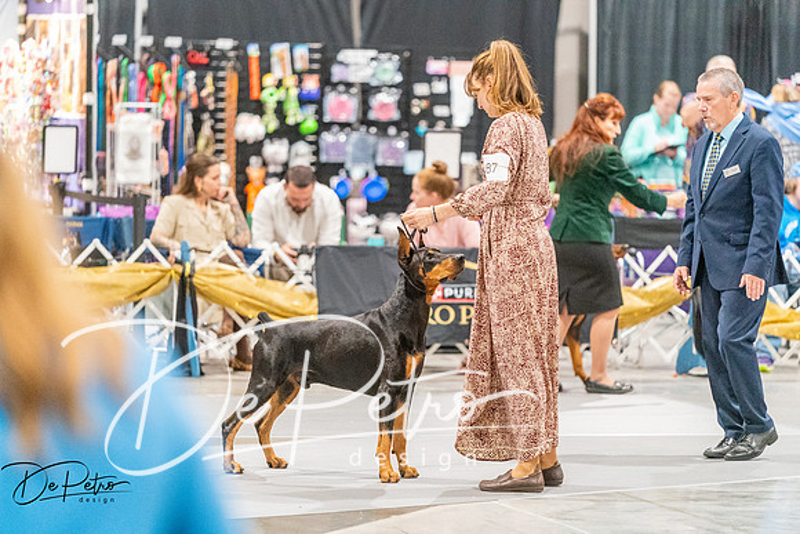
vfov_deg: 6.9
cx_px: 400
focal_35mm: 198
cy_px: 267
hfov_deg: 10.4
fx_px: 4401
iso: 12800
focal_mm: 198
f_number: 2.8
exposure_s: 1/320
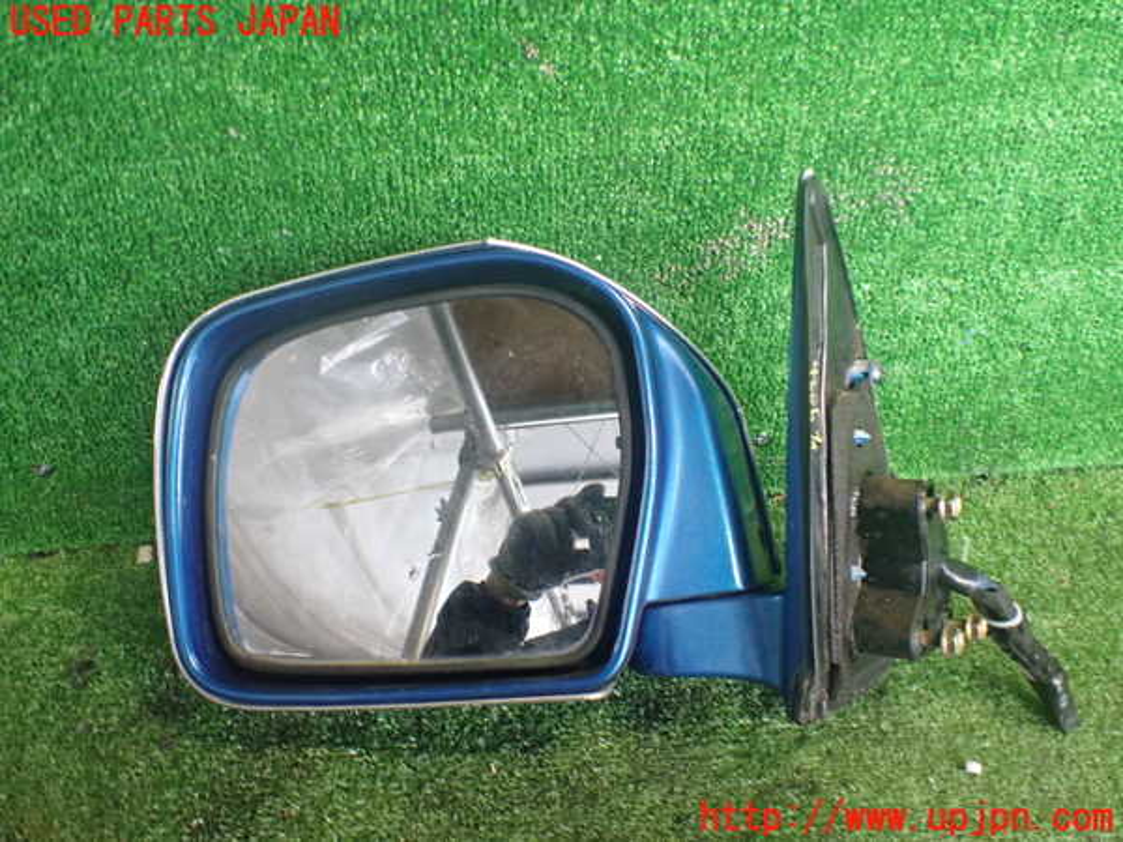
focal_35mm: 30
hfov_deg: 60.0
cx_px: 562
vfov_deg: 46.8
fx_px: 973
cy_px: 421
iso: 800
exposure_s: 1/80
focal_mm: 5.4
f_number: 2.3
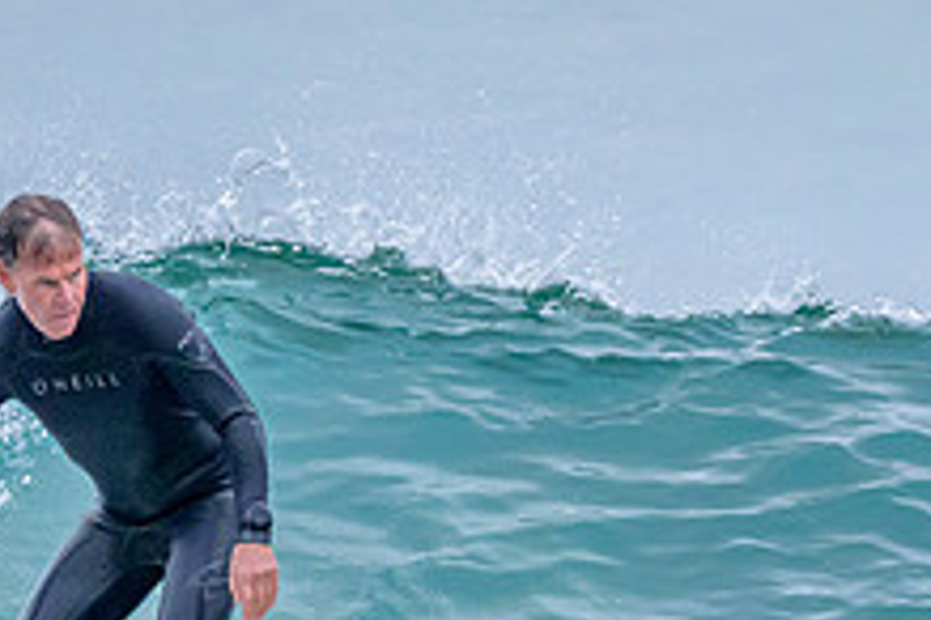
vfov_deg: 0.5
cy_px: 848
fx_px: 75250
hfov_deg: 0.7
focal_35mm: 2910
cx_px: 453
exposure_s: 1/1600
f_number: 6.3
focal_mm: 800
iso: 3200
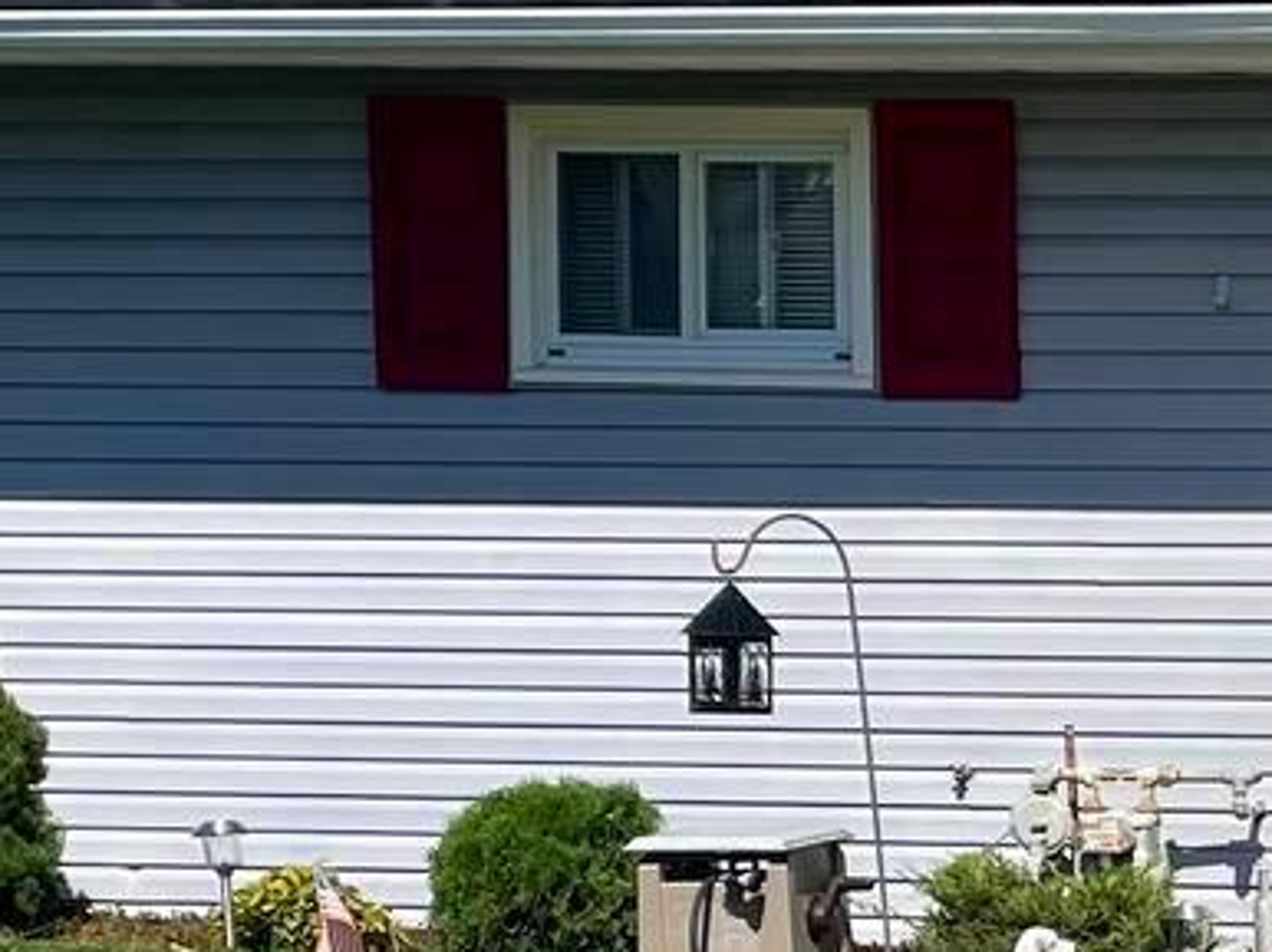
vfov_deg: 10.6
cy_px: 1100
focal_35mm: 138
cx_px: 1789
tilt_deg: -5.5
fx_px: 5068
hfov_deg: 13.6
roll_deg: -0.3
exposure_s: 1/4132
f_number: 1.6
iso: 32
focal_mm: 4.2
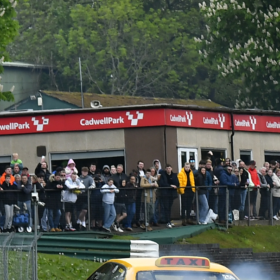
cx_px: 171
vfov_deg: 3.9
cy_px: 424
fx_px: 4058
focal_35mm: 443
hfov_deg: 4.0
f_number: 4.5
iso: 220
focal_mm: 105
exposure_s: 1/400
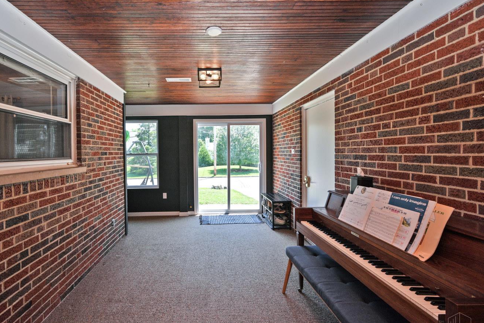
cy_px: 157
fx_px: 215
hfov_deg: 96.2
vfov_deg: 73.7
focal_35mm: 16
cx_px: 209
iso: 160
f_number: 5.6
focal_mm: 14
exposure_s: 1/125
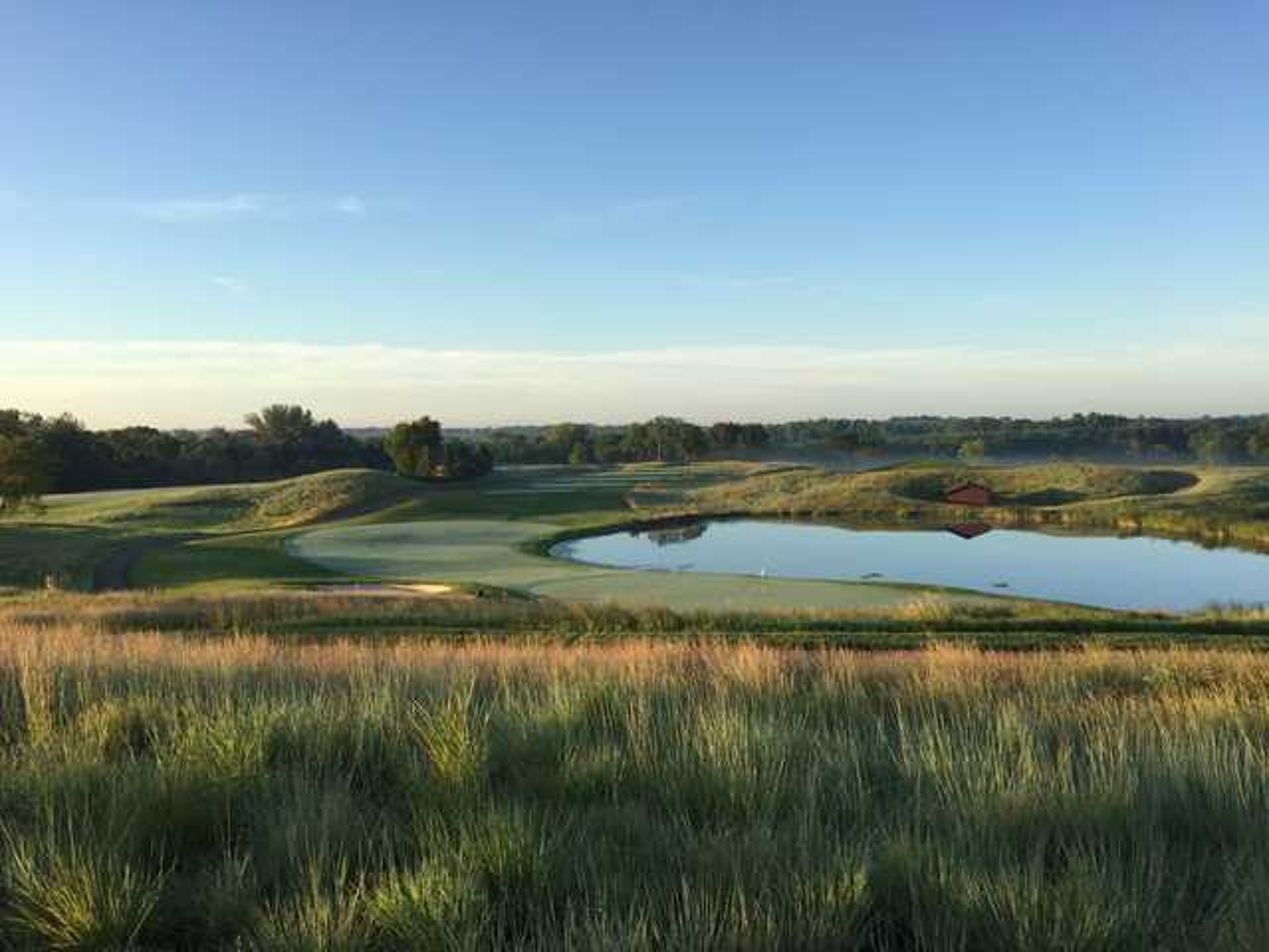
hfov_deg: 61.7
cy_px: 476
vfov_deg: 48.2
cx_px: 634
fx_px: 1063
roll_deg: +1.1
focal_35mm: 29
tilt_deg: -1.8
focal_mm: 4.15
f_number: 2.2
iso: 32
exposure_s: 1/608
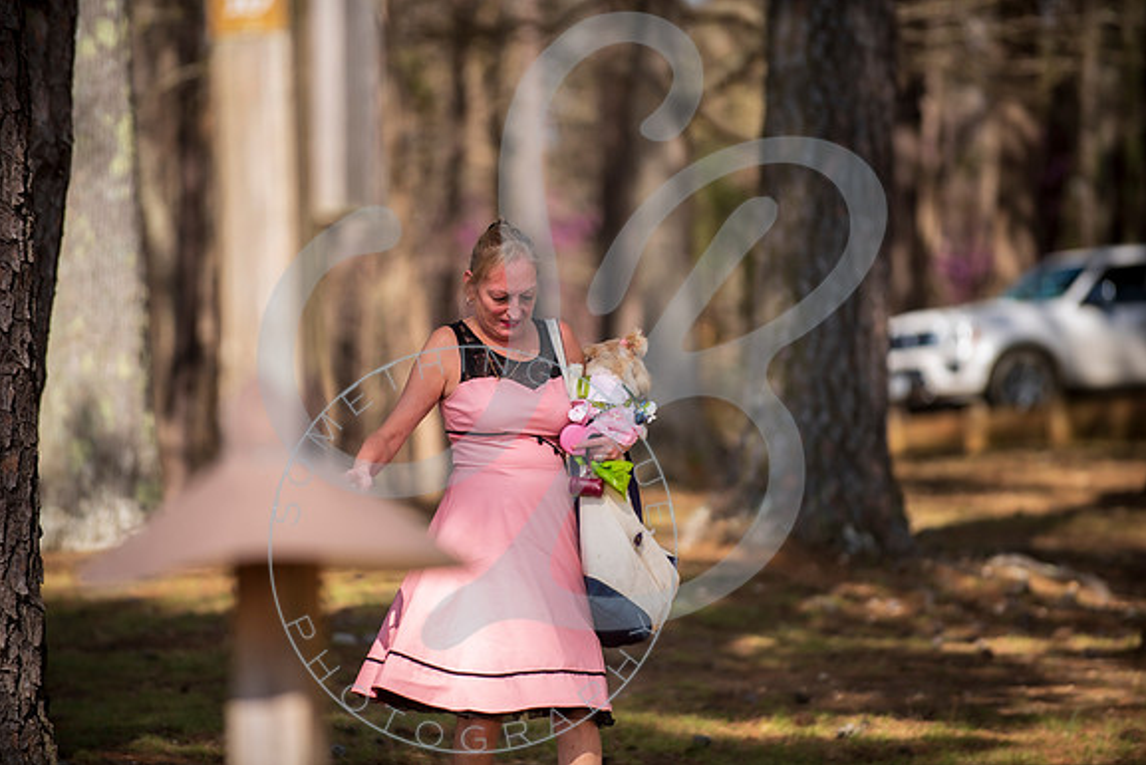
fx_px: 6400
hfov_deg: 10.2
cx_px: 572
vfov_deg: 6.8
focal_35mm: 201
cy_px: 382
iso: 100
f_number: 2.8
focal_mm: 200
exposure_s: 1/640
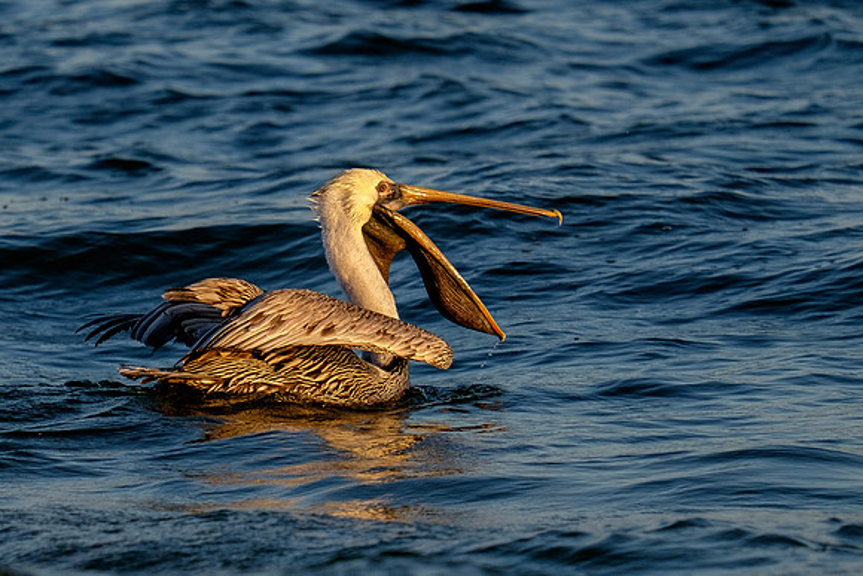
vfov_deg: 2.6
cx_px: 271
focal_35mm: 537
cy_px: 364
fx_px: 12877
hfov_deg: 3.8
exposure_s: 1/1000
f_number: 5.6
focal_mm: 200
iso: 400
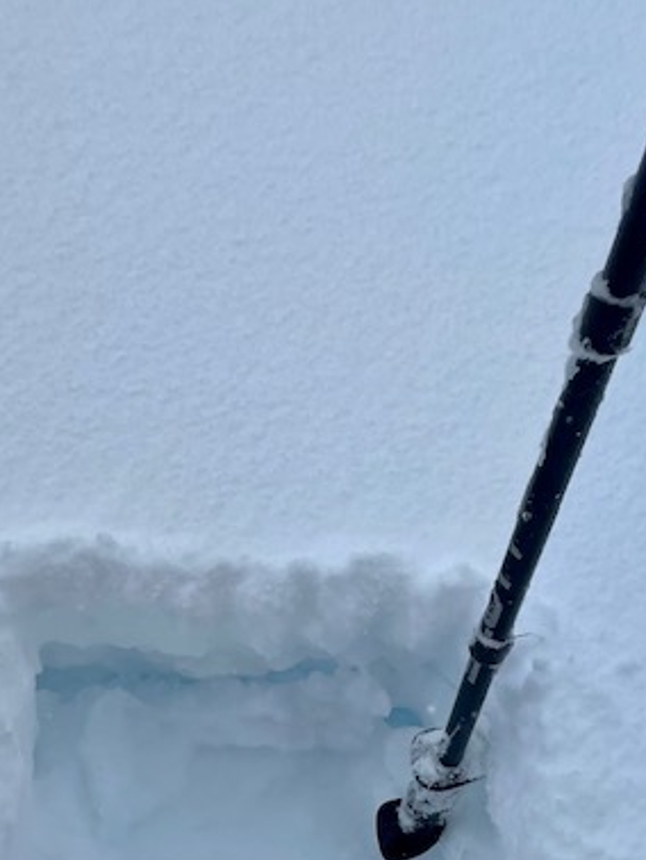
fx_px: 1094
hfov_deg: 32.8
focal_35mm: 44
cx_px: 273
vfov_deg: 41.1
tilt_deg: -45.9
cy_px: 689
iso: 32
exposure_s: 1/1289
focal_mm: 4.2
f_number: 1.6
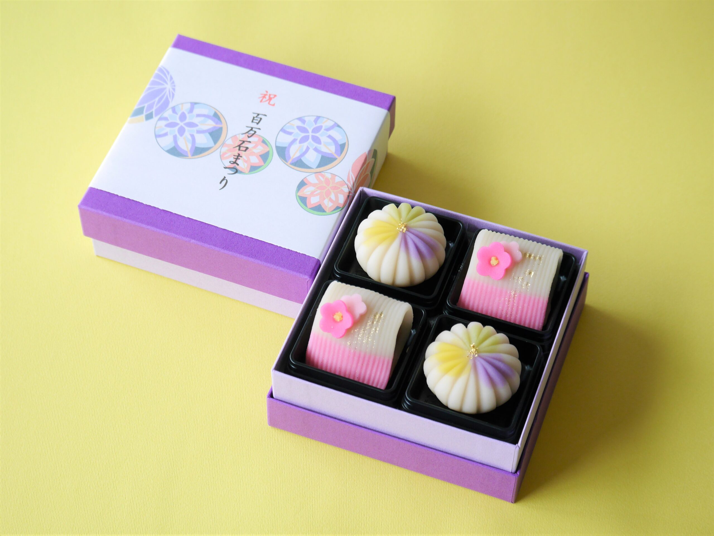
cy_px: 268
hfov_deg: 24.4
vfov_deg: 18.4
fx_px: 1651
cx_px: 357
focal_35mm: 80
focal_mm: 40
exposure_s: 1/80
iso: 500
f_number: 4.3
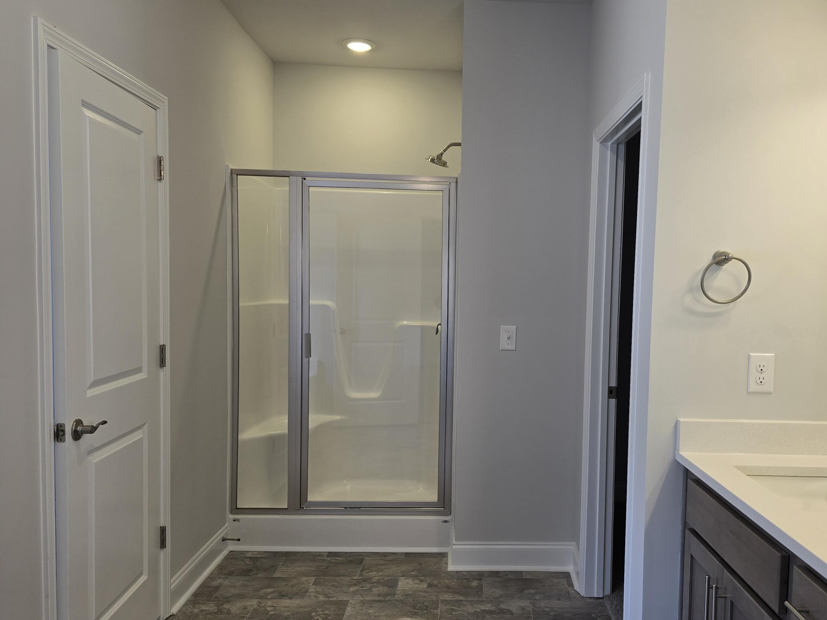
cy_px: 337
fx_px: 717
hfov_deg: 59.5
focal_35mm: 30
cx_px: 497
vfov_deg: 46.7
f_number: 1.7
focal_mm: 6.3
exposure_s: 1/120
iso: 50
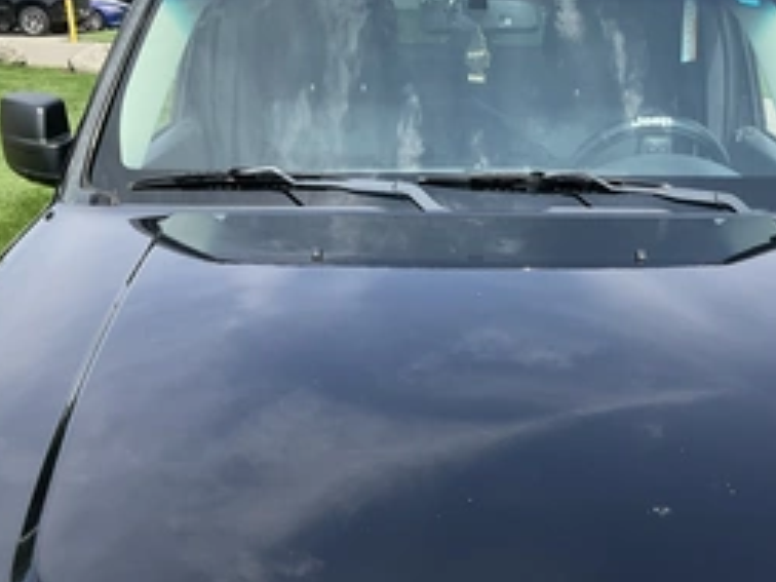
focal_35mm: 46
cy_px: 308
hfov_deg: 40.7
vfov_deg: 31.5
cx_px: 520
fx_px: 1031
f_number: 1.8
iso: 25
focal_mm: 3
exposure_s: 1/792
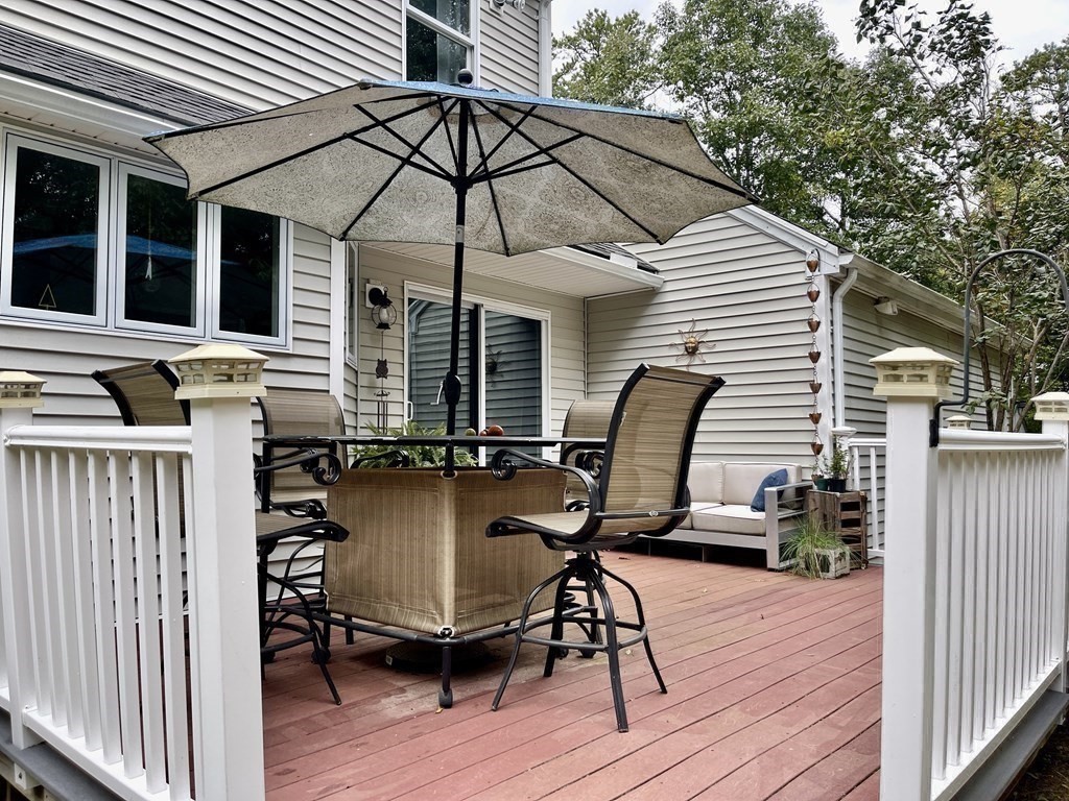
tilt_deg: +6.0
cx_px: 534
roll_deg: +0.6
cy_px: 400
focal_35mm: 26
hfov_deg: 67.3
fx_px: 803
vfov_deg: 53.1
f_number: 1.6
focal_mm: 5.1
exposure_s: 1/223
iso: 32
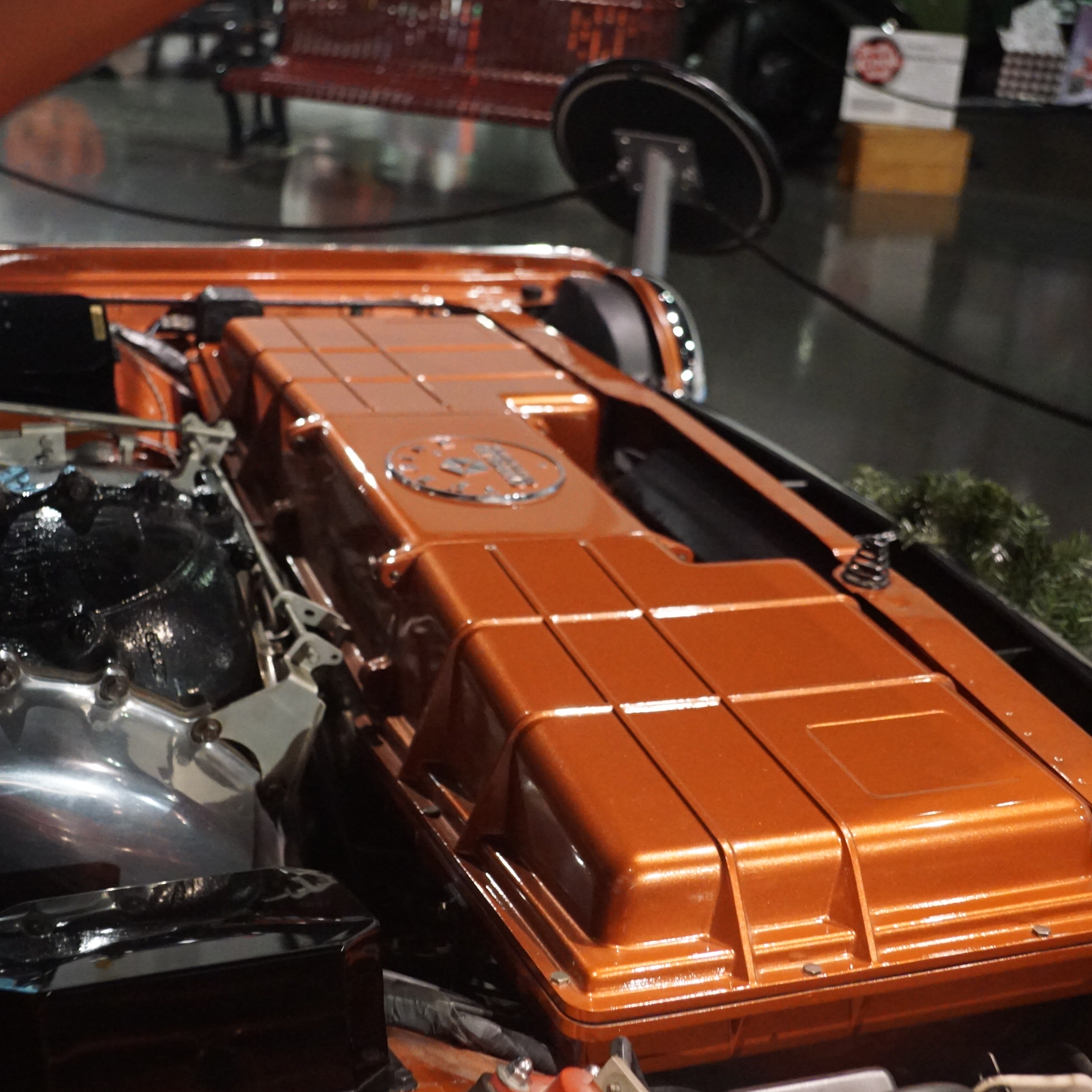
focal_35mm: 43
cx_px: 482
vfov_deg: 39.2
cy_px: 552
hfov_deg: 39.1
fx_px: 1535
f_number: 4
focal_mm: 22
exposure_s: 1/25
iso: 3200
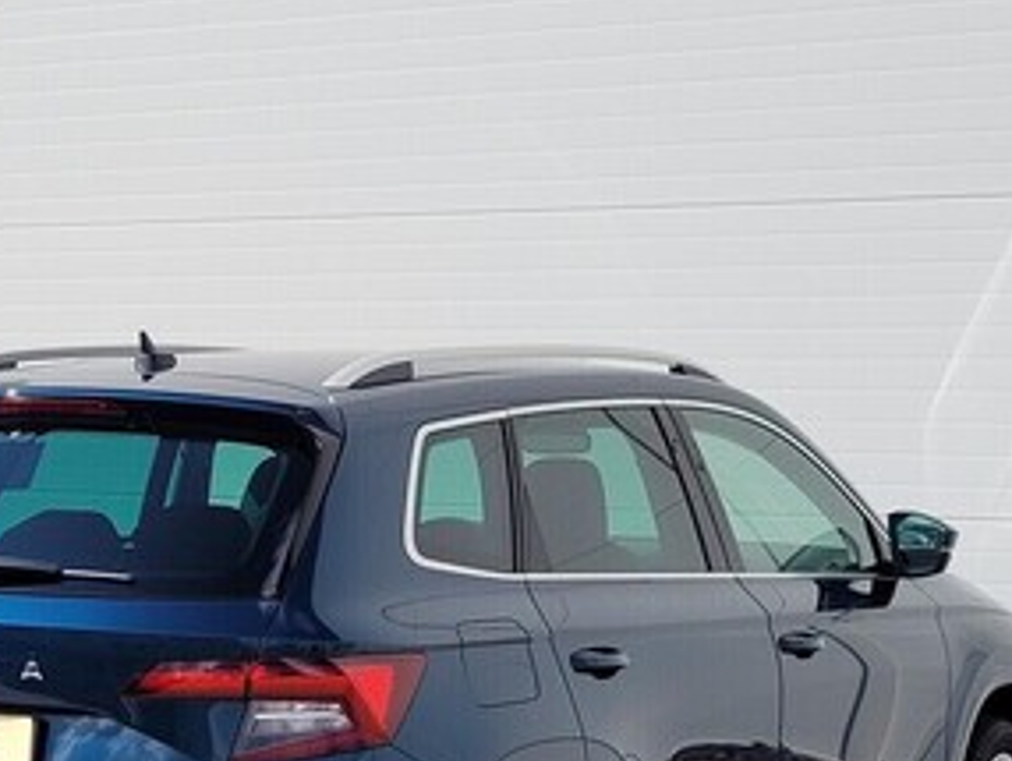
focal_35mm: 50
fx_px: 1463
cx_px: 354
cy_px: 717
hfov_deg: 37.8
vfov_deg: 27.8
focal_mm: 5.4
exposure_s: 1/2436
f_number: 1.8
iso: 40
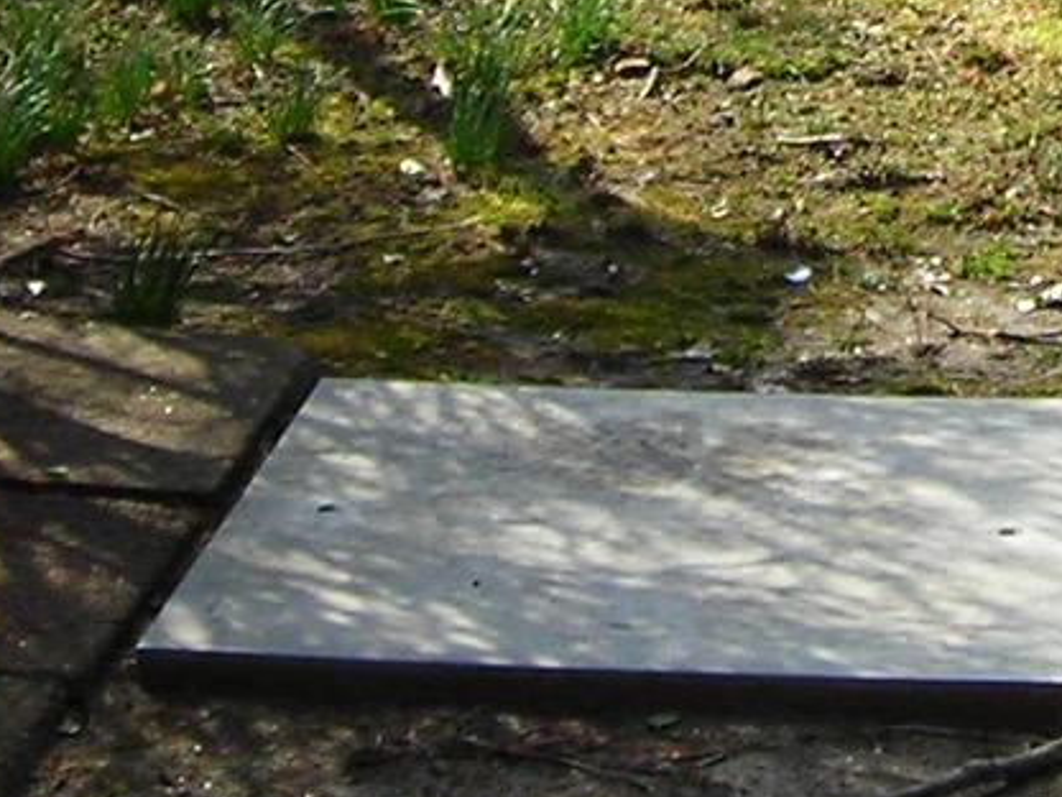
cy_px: -685
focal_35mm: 187
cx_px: 1356
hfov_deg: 10.4
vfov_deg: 7.7
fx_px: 5737
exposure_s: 1/304
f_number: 3.2
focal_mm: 6.3
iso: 50
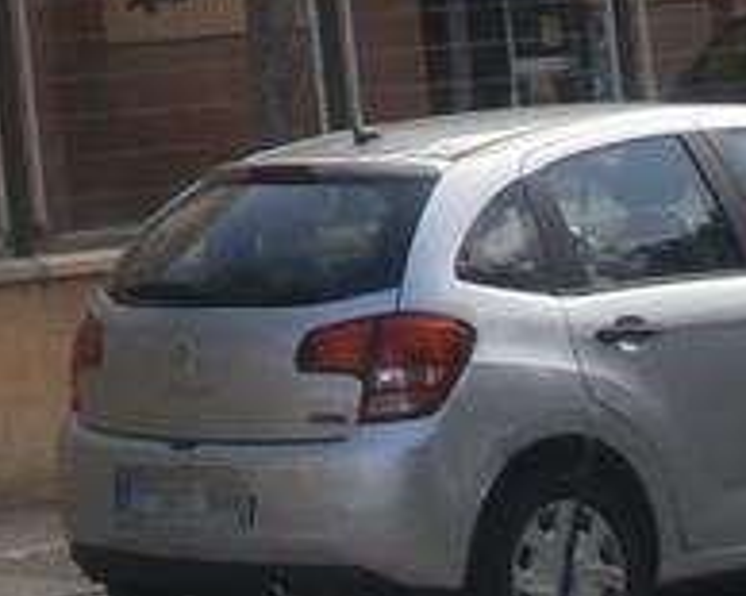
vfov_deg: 7.7
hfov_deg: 9.5
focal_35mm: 196
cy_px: -419
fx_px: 4325
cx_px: -508
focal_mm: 6.67
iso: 125
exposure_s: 1/500
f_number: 3.9
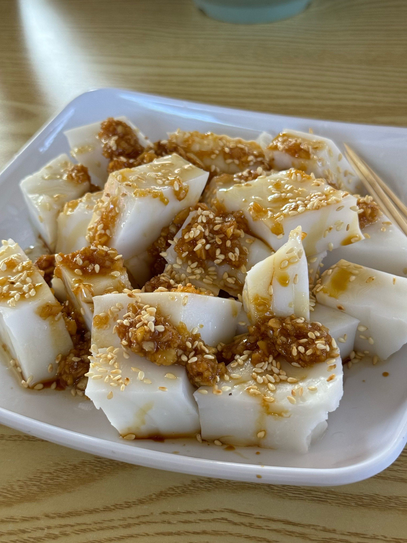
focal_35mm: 48
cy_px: 272
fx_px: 752
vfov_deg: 39.7
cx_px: 204
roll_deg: +3.5
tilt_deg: -42.2
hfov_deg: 30.3
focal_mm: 6.86
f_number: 1.78
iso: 160
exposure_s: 1/60
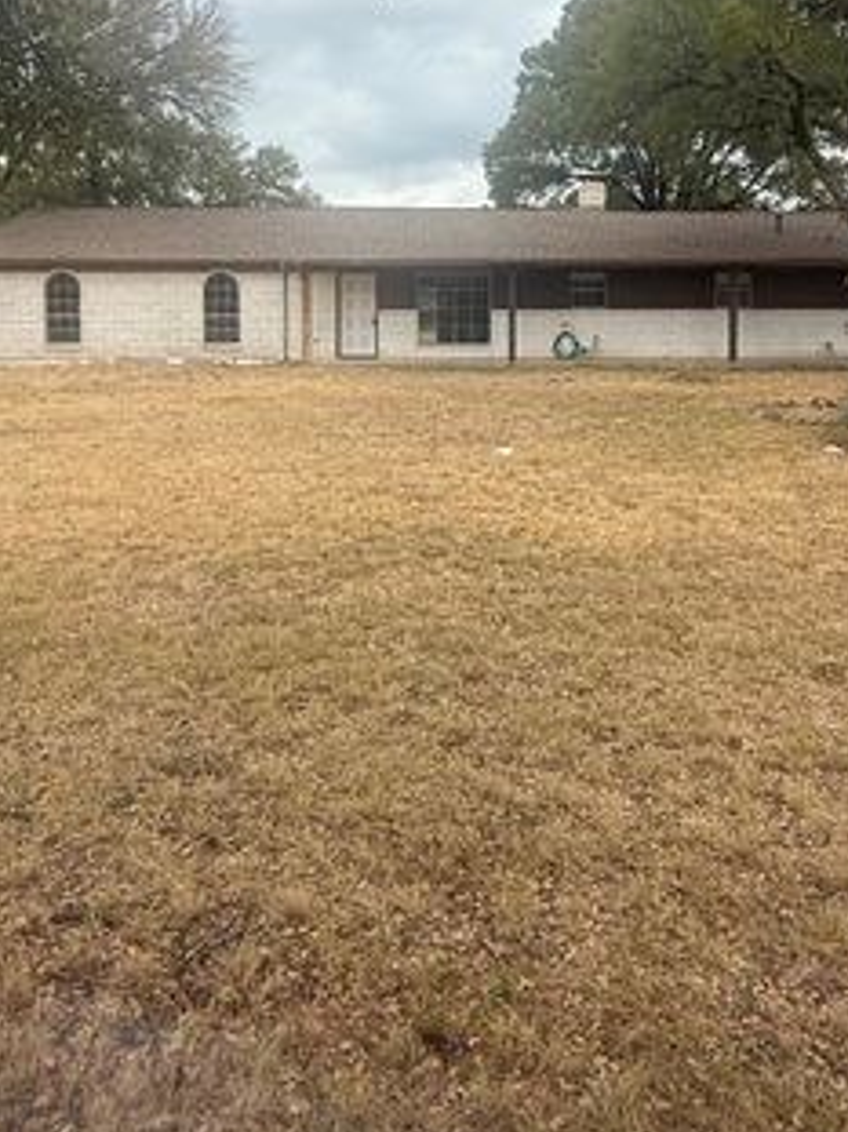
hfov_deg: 46.7
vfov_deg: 58.3
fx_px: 981
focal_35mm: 30
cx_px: 466
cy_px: 355
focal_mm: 2.22
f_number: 2.2
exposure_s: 1/841
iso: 50
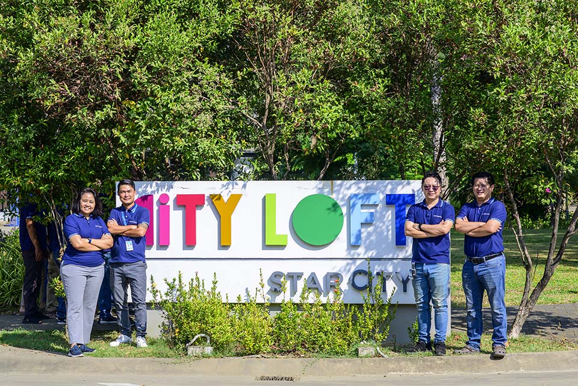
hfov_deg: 28.8
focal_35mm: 70
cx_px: 289
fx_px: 1124
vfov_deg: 19.5
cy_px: 193
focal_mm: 70
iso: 250
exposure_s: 1/250
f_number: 9
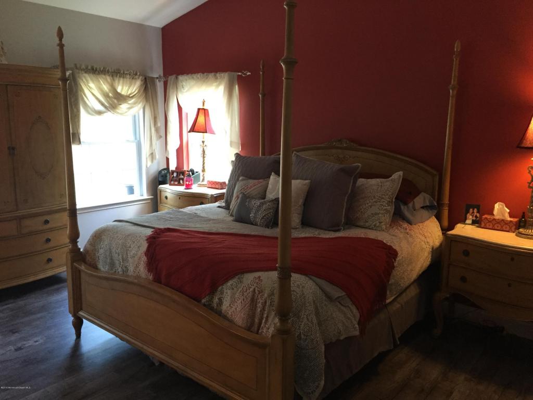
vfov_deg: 48.2
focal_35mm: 29
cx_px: 266
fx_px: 447
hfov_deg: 61.7
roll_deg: -1.1
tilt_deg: -9.4
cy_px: 200
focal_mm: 4.15
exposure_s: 1/30
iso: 160
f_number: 2.2
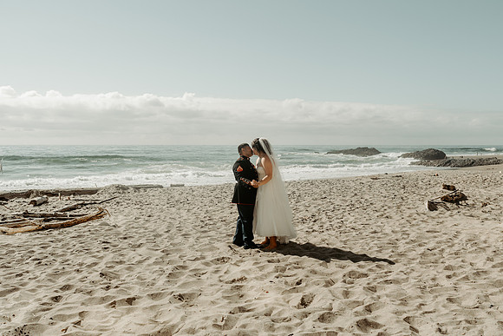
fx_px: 503
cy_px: 168
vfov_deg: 36.9
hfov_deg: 53.1
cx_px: 256
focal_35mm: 36
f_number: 4
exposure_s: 1/3200
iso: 100
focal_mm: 35
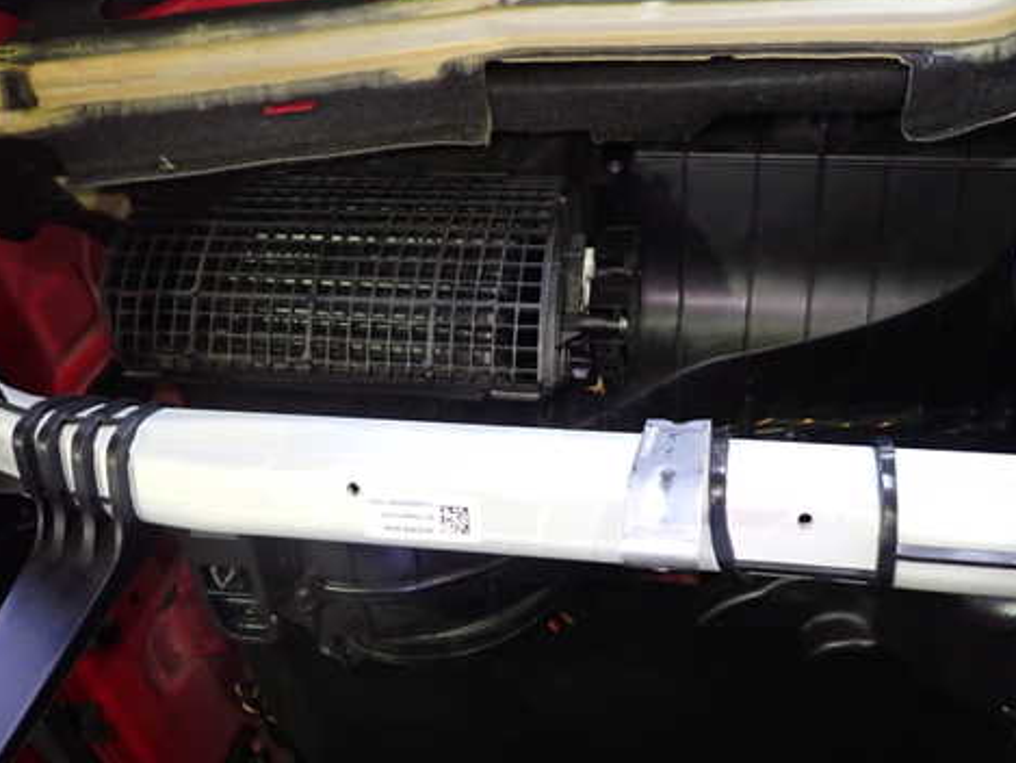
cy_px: 403
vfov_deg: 44.2
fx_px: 939
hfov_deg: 56.7
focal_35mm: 32
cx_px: 563
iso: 640
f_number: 2
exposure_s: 1/30
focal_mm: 4.5
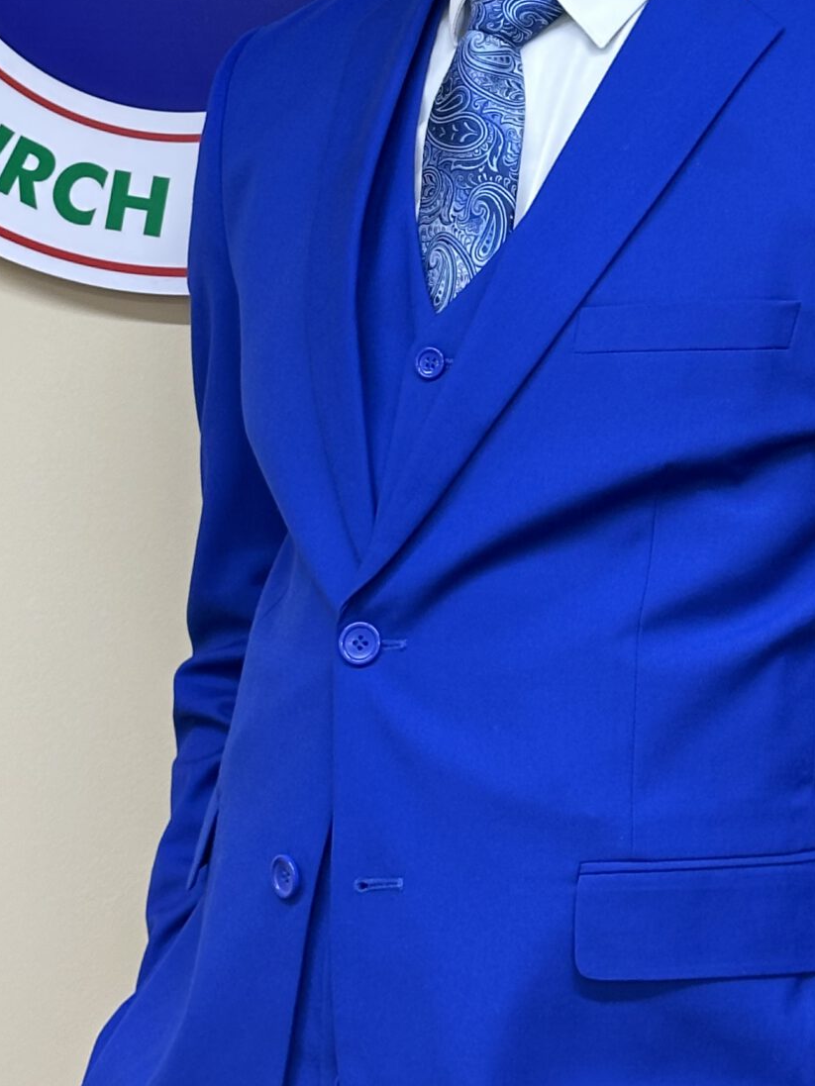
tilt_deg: -2.1
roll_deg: -0.7
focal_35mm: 112
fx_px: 3515
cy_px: 151
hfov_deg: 13.2
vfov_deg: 17.4
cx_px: 660
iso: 160
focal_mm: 6.86
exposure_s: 1/60
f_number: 1.78
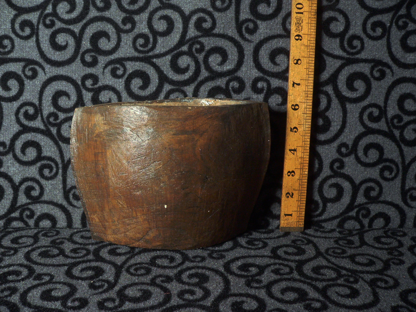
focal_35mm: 36
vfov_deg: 39.7
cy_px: 156
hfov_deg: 51.4
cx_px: 208
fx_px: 433
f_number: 2.8
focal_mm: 6
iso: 400
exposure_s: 1/13
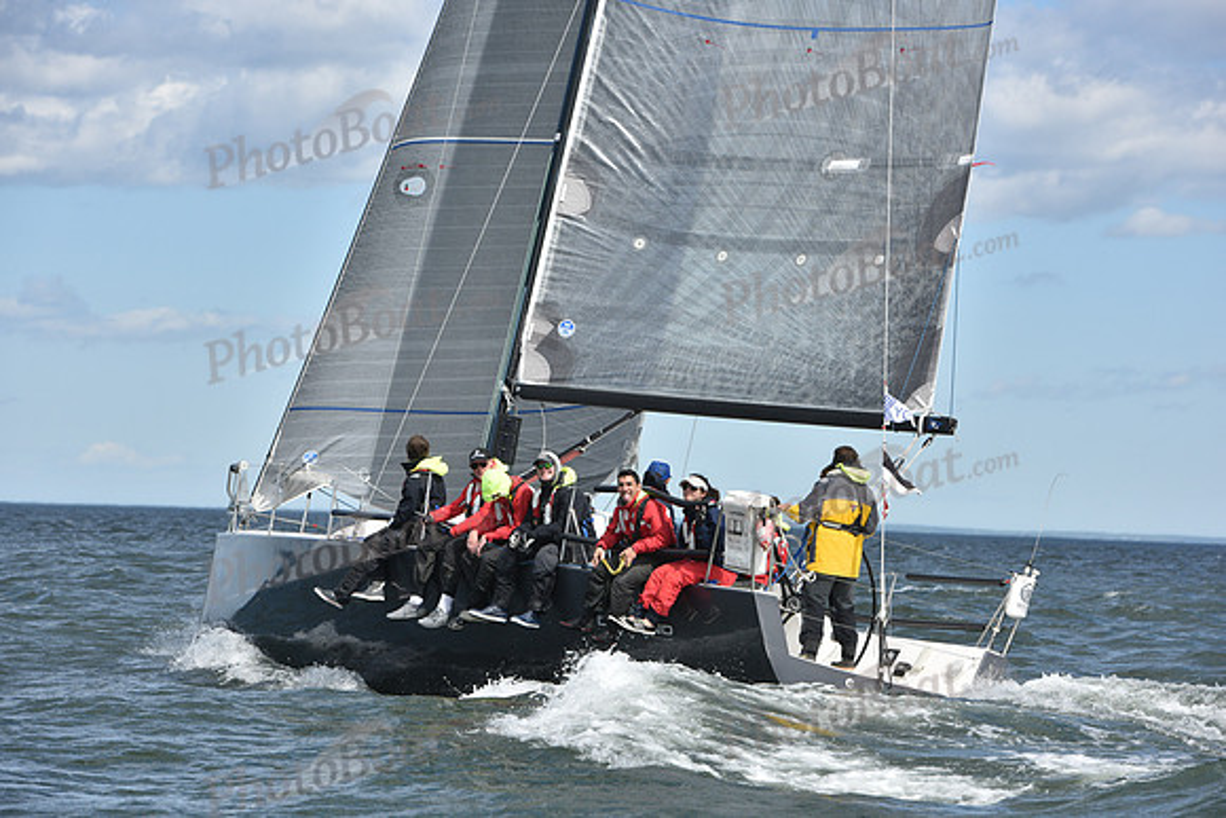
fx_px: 5620
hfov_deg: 12.4
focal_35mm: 165
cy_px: 409
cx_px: 613
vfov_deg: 8.3
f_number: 9
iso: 320
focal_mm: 165
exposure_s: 1/1000
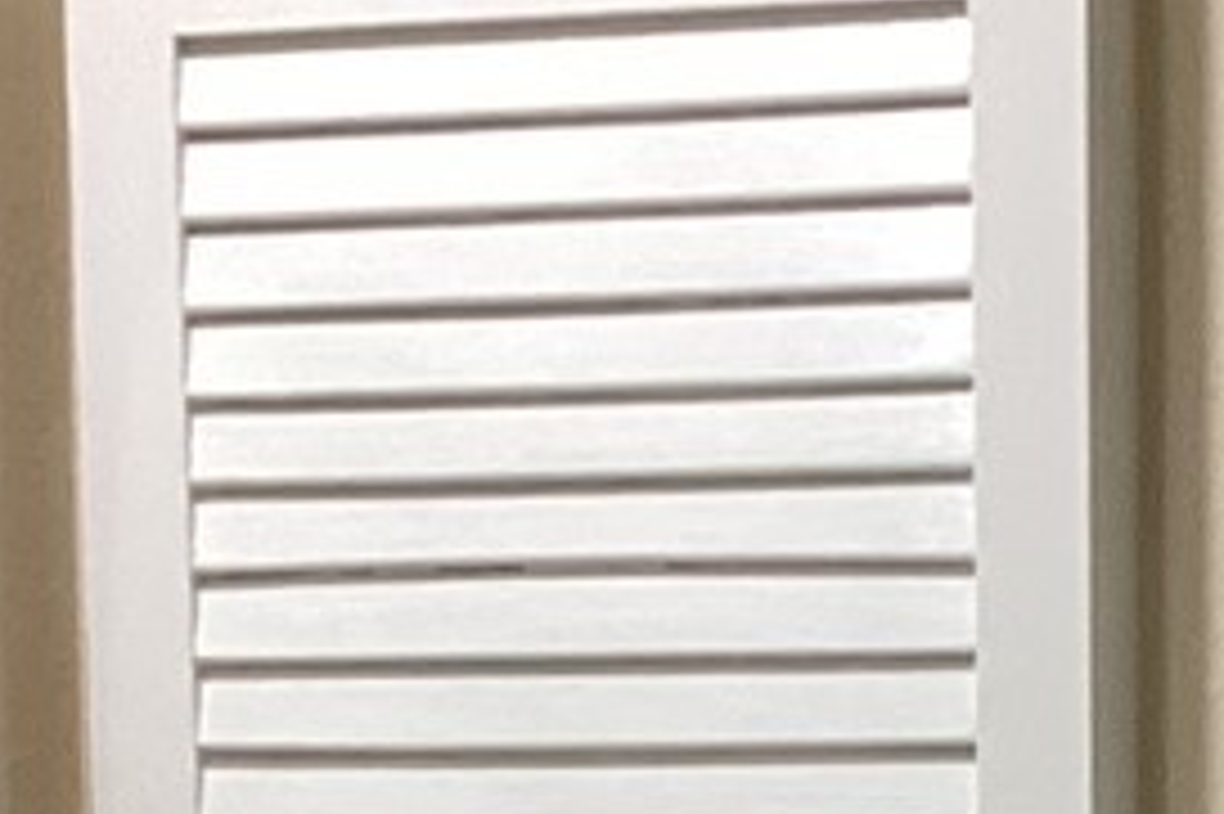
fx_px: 6456
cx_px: 1328
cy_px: 2087
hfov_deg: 10.7
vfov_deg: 6.8
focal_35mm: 190
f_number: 2.4
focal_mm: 3.3
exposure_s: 1/60
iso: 160
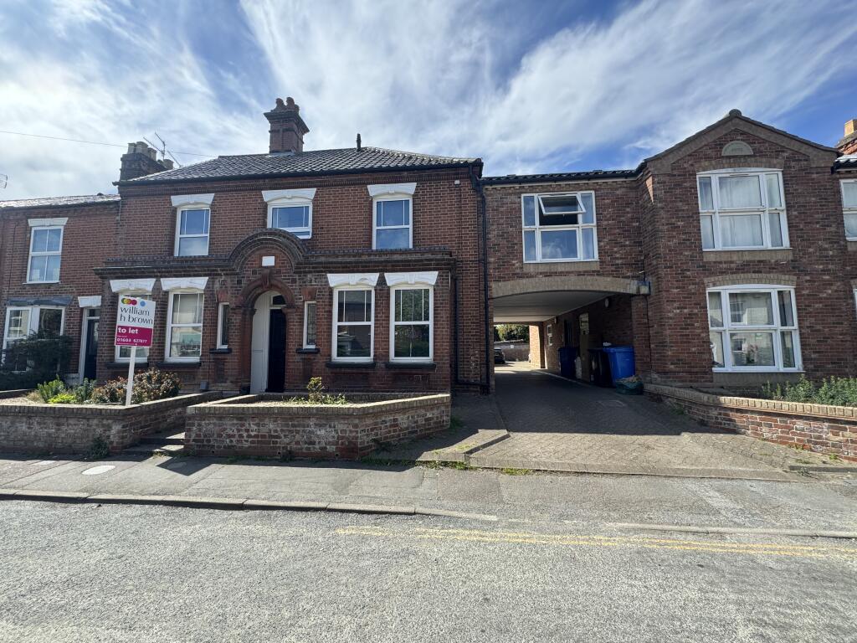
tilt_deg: +5.5
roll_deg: +0.4
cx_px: 428
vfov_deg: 85.7
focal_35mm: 14
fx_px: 347
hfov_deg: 102.1
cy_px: 322
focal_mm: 2.22
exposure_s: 1/587
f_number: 2.2
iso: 40
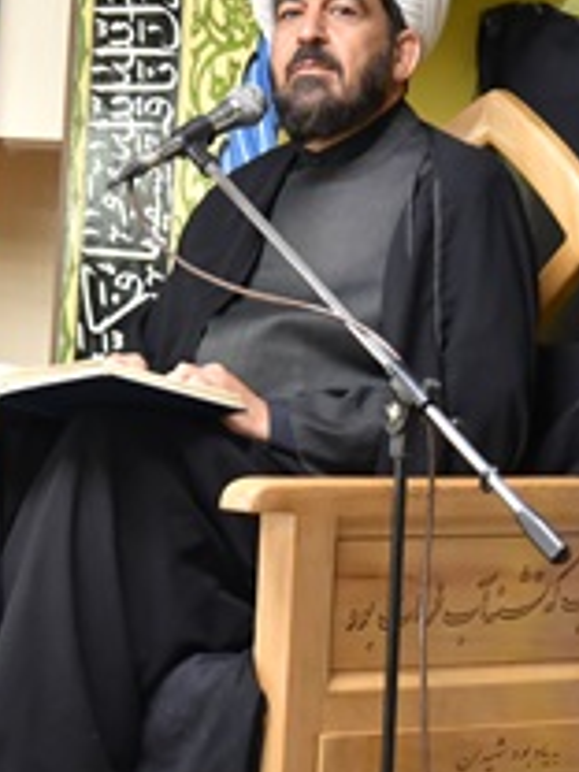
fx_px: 4037
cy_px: 354
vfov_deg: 10.9
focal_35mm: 181
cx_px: -61
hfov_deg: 8.1
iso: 2000
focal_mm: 65
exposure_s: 1/80
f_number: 4
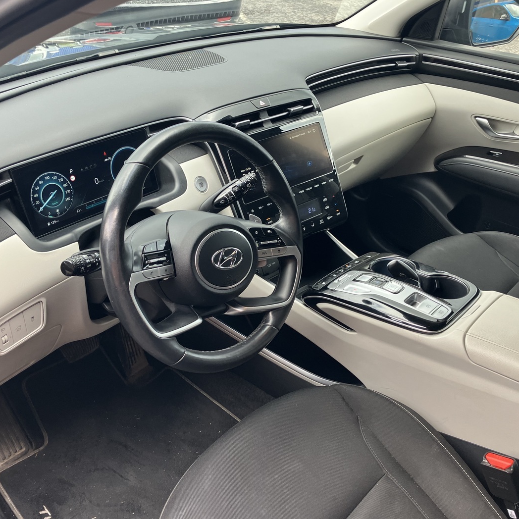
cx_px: 248
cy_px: 261
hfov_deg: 48.4
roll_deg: +1.4
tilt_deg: -32.2
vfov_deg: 48.5
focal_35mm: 34
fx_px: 577
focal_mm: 3.99
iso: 50
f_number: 1.8
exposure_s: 1/121
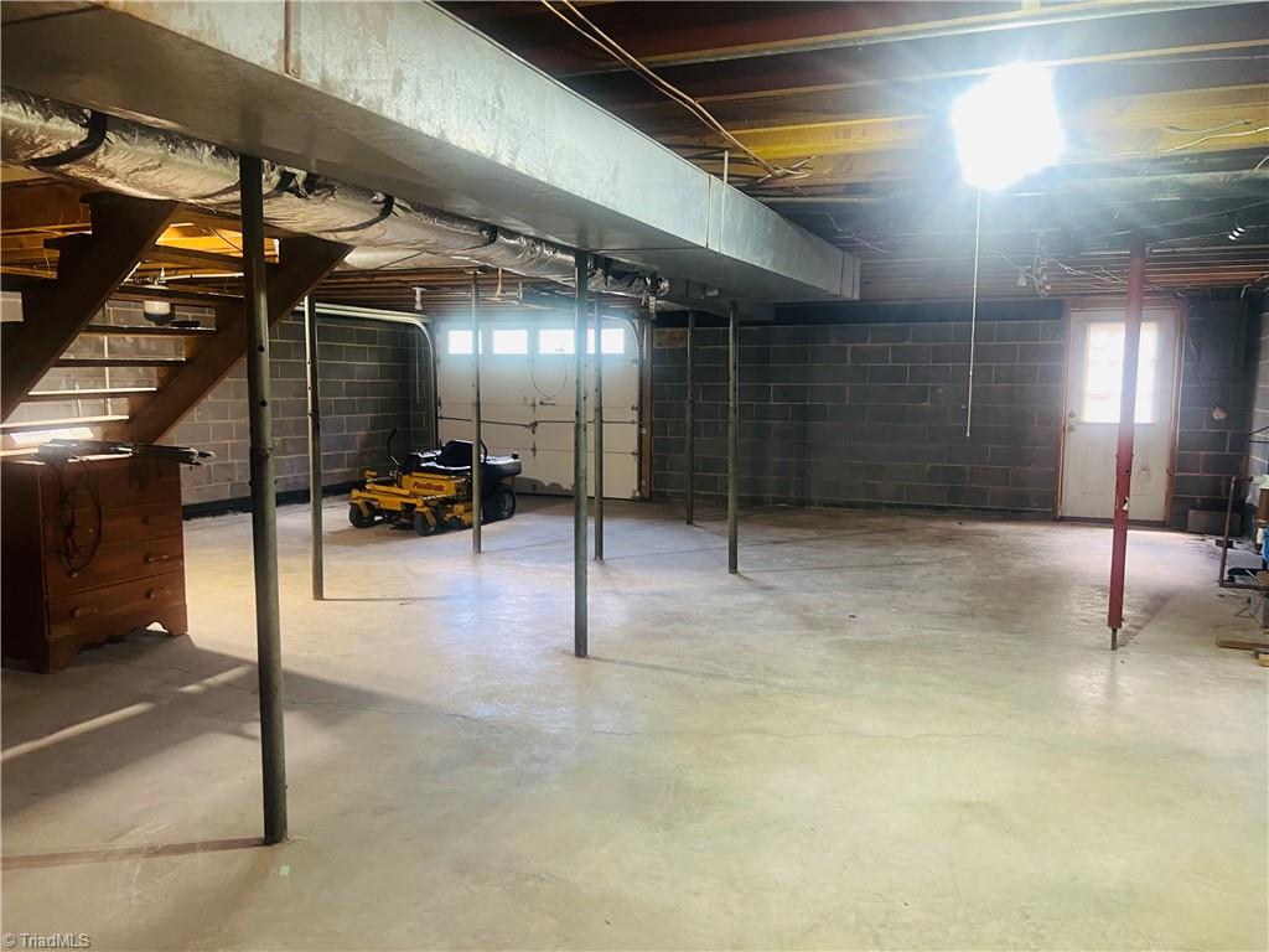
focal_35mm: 26
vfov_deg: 53.1
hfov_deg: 67.3
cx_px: 634
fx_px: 953
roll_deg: -1.2
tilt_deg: -7.5
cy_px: 476
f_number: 1.5
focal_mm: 5.7
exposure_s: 1/60
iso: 160
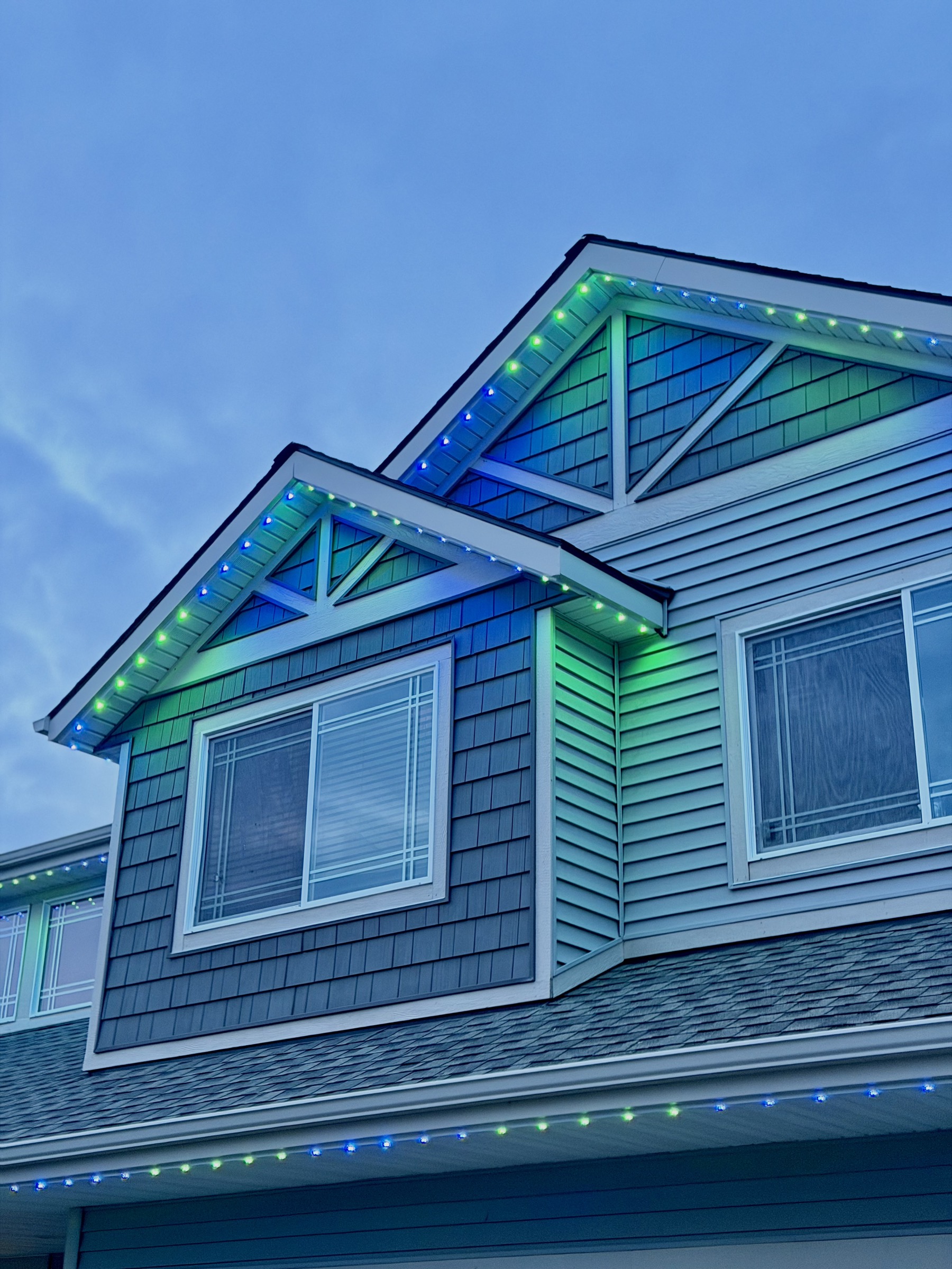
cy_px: 634
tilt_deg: +23.8
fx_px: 1760
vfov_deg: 39.7
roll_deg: -1.1
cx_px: 476
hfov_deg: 30.3
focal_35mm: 48
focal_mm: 6.76
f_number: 1.78
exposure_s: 1/30
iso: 640
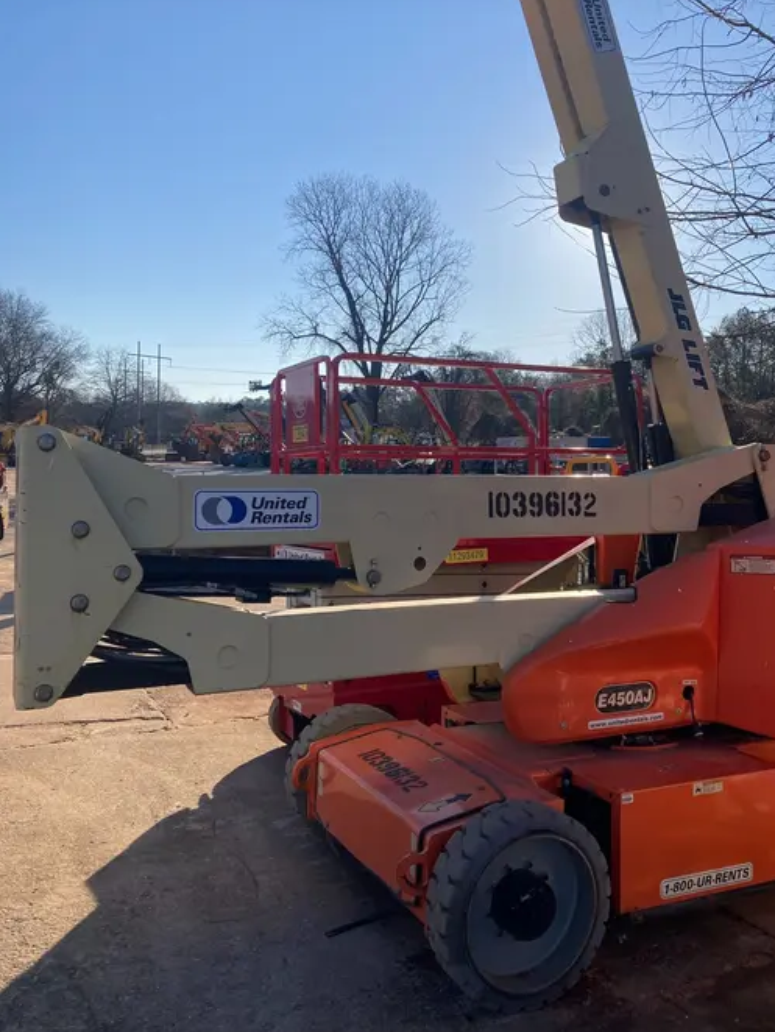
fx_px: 925
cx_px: 427
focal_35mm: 31
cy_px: 479
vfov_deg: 58.3
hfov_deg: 45.4
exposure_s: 1/2114
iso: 20
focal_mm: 3.99
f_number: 1.8
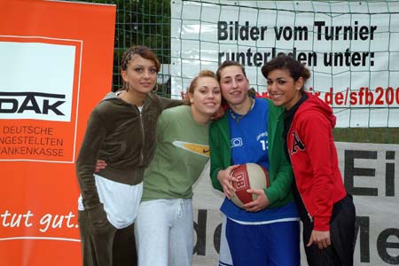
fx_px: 665
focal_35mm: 60
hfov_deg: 33.4
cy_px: 133
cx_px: 200
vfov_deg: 22.6
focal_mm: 40
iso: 400
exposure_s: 1/125
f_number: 11
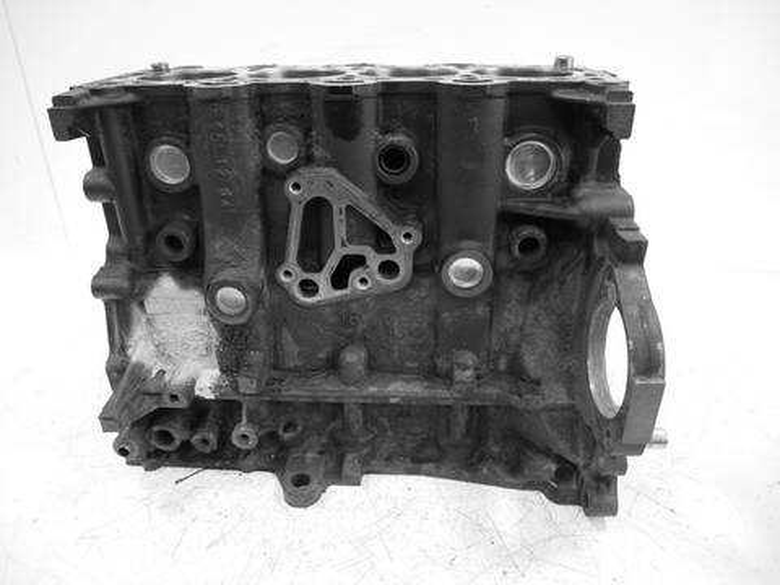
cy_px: 292
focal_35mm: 24
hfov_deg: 71.6
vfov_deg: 56.8
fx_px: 541
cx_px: 390
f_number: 3.5
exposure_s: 1/15
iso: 400
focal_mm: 12
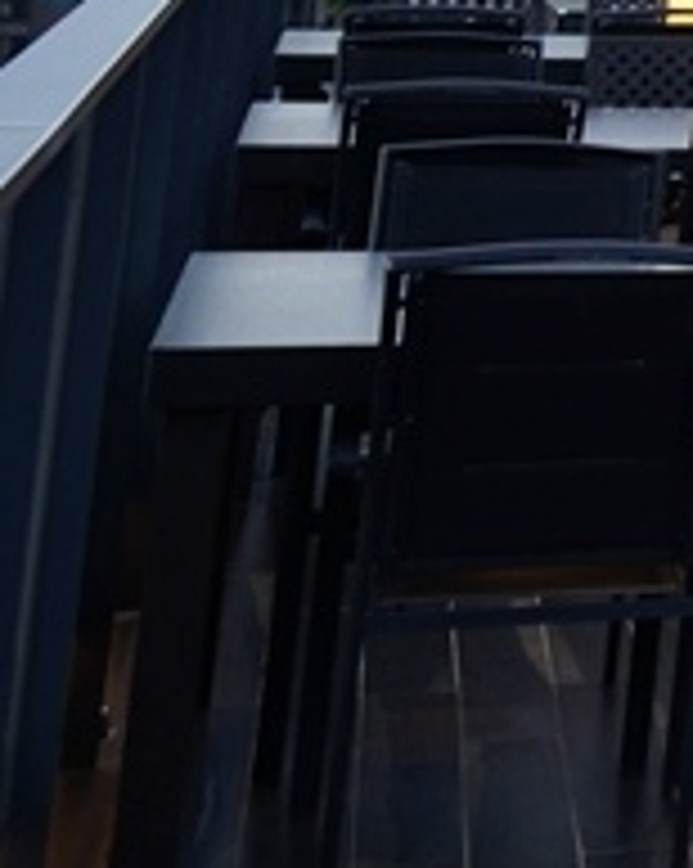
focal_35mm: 117
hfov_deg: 10.6
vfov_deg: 14.8
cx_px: 1850
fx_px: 3004
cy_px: -573
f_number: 5.6
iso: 100
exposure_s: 1/50
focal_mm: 24
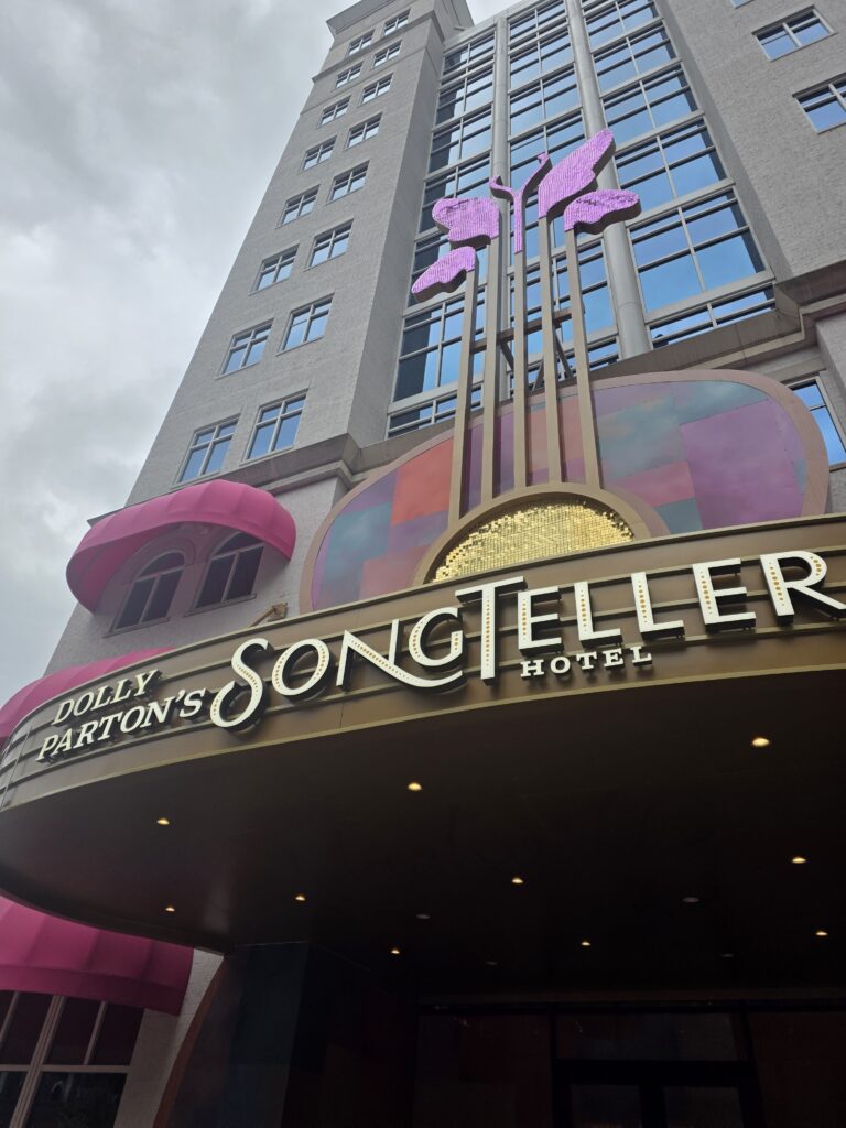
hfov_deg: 58.9
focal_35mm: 23
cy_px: 564
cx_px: 423
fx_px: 749
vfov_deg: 73.9
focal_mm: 6.3
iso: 80
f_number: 1.7
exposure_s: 1/2544
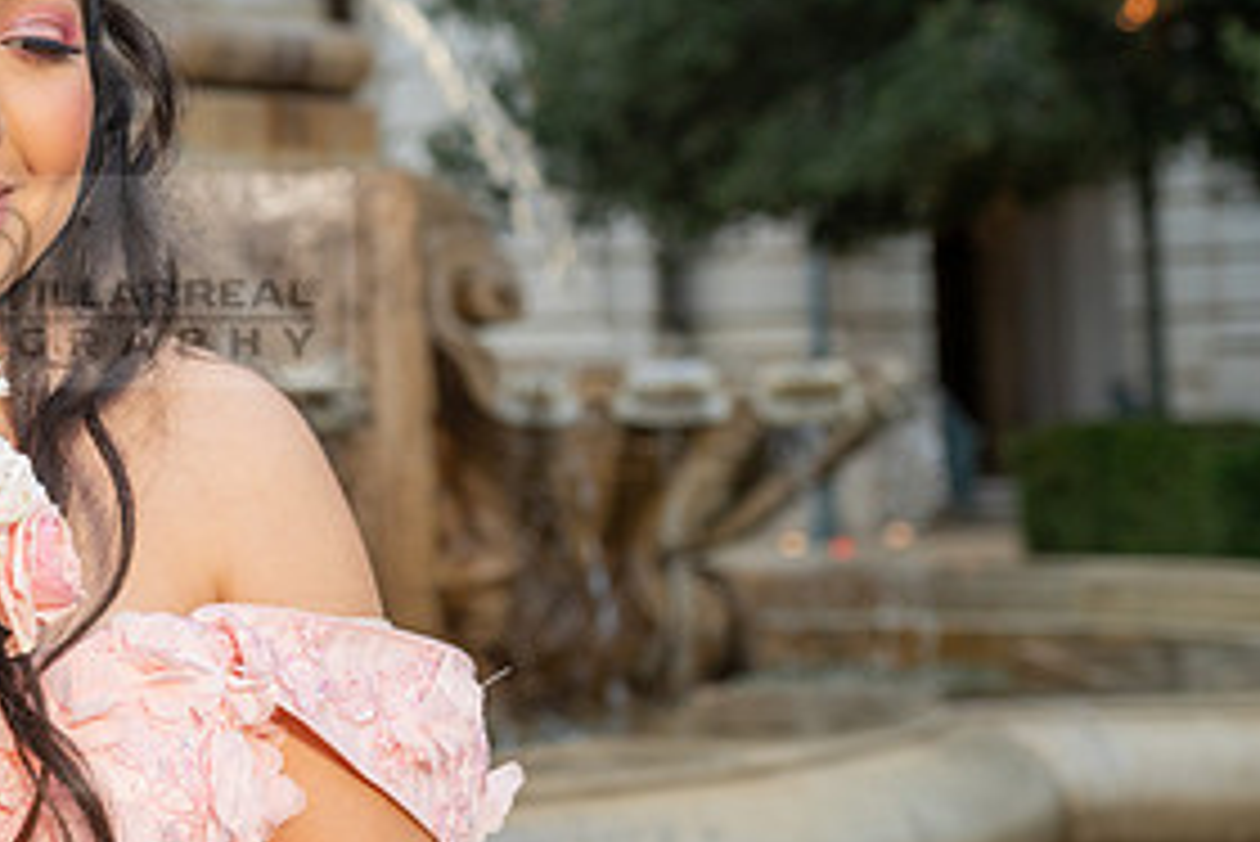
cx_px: -27
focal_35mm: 91
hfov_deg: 21.5
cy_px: 281
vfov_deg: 15.0
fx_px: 3187
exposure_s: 1/200
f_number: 4.5
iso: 320
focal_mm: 44
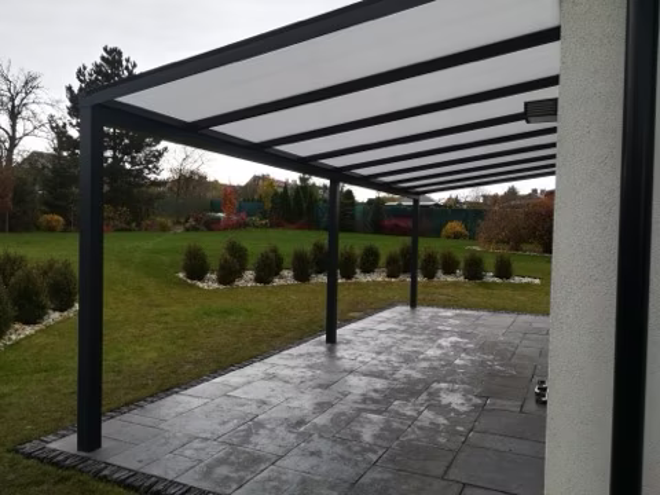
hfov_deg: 67.3
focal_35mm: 26
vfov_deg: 53.1
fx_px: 496
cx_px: 330
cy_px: 248
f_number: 2.2
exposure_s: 1/100
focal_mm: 3.83
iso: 50
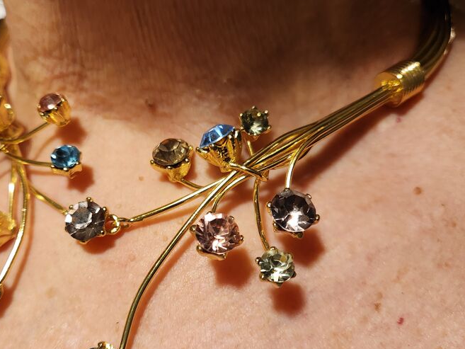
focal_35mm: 35
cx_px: 173
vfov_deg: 40.6
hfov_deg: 52.0
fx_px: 470
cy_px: 198
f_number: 1.8
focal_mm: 5.4
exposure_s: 1/100
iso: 320
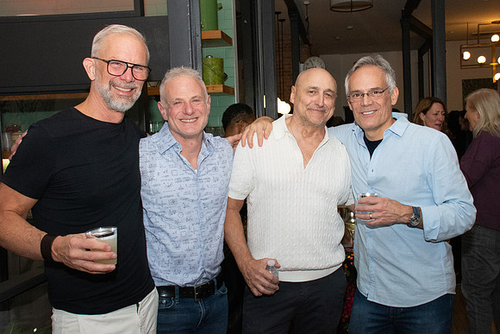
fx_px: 576
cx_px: 276
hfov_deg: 46.9
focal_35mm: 41
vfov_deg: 32.3
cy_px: 159
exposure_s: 1/160
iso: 5000
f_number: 11
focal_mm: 25
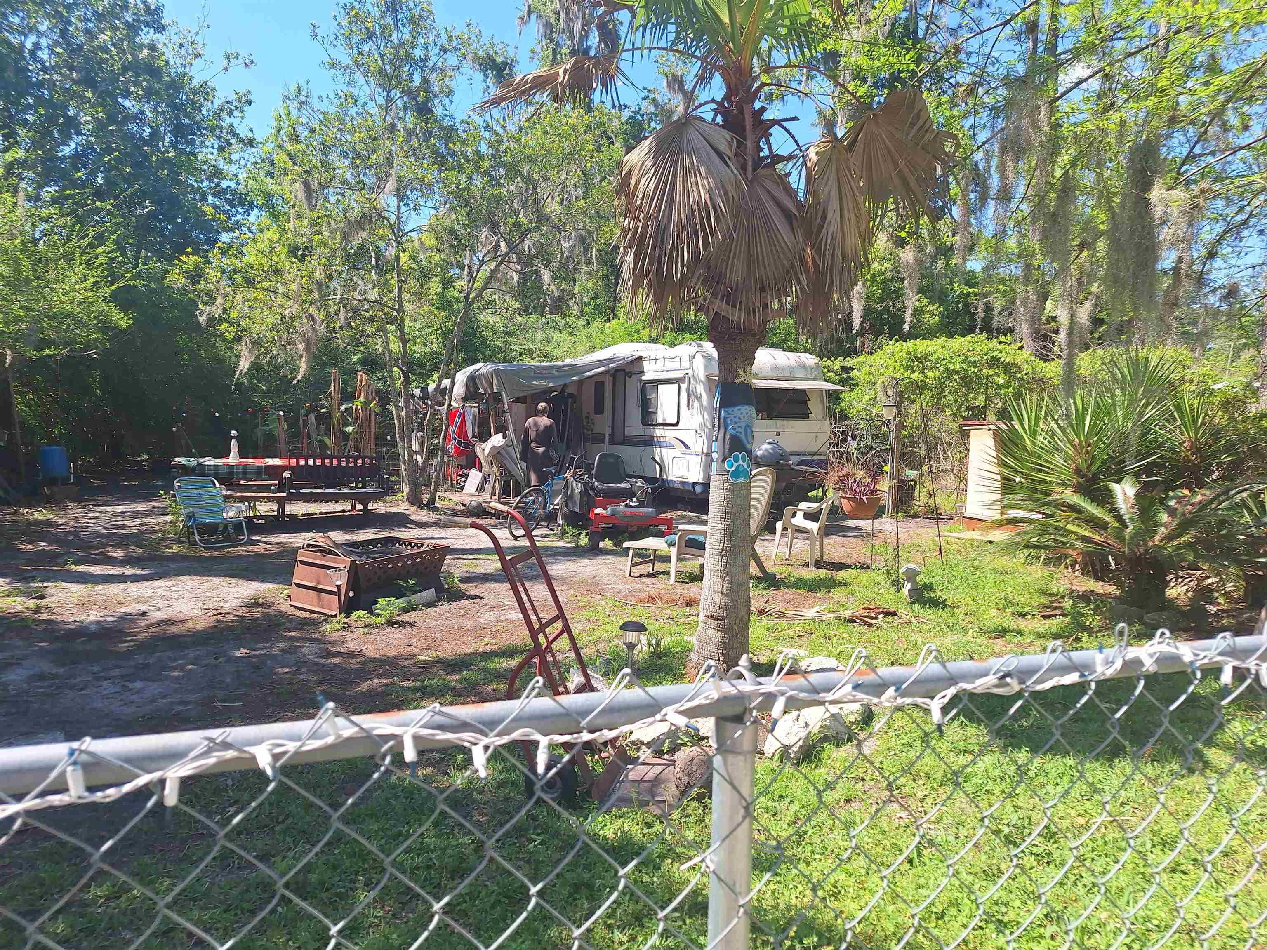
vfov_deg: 58.9
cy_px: 475
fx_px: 842
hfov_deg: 73.9
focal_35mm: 23
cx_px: 634
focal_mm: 5.54
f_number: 1.8
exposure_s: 1/1342
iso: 40
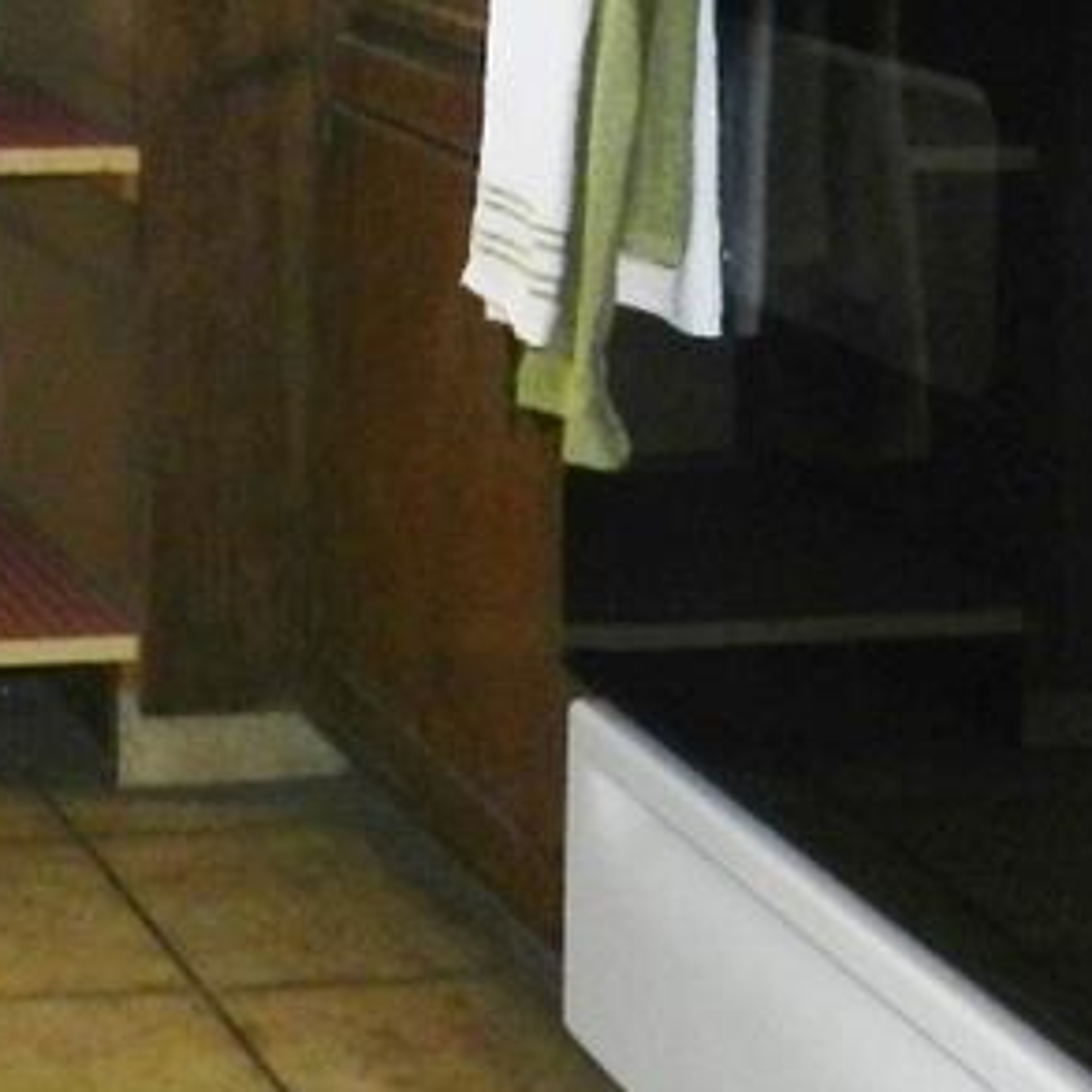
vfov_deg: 15.7
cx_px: -239
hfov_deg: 16.0
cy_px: -414
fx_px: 3712
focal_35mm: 104
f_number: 3.4
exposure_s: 1/30
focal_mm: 4
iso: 200
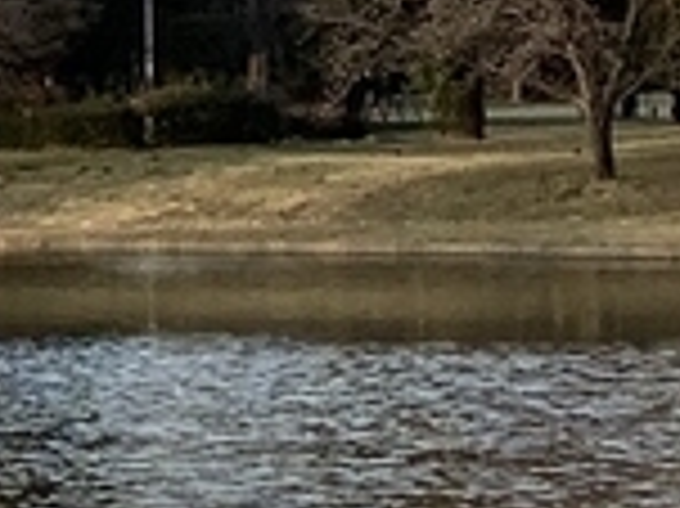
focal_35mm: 246
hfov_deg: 7.7
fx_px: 4829
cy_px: 180
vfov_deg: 6.0
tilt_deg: -0.5
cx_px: -680
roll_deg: +0.9
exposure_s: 1/356
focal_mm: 3.3
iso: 25
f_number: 2.4
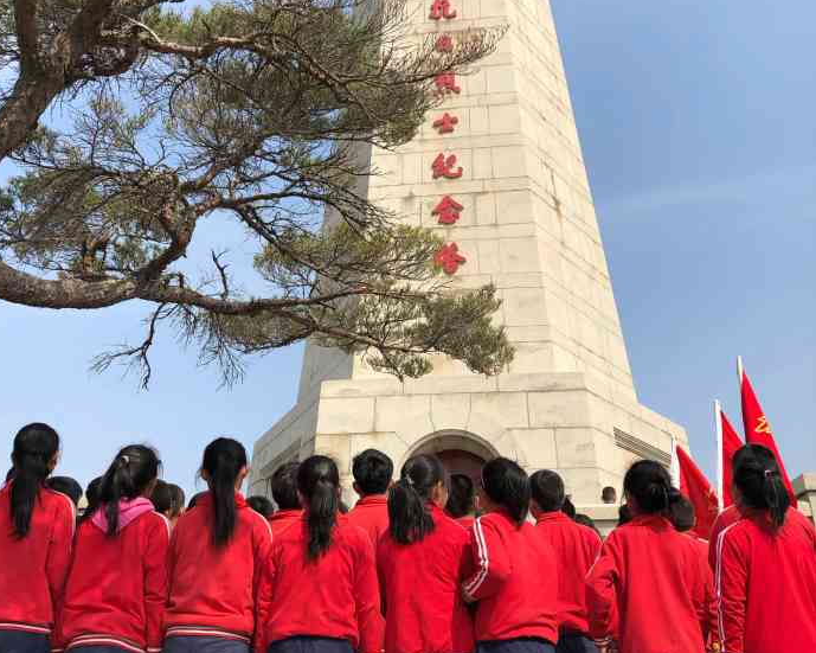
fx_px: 893
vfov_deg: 40.0
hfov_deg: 49.1
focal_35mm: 37
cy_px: 264
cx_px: 403
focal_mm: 4
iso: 20
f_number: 1.8
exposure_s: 1/2088
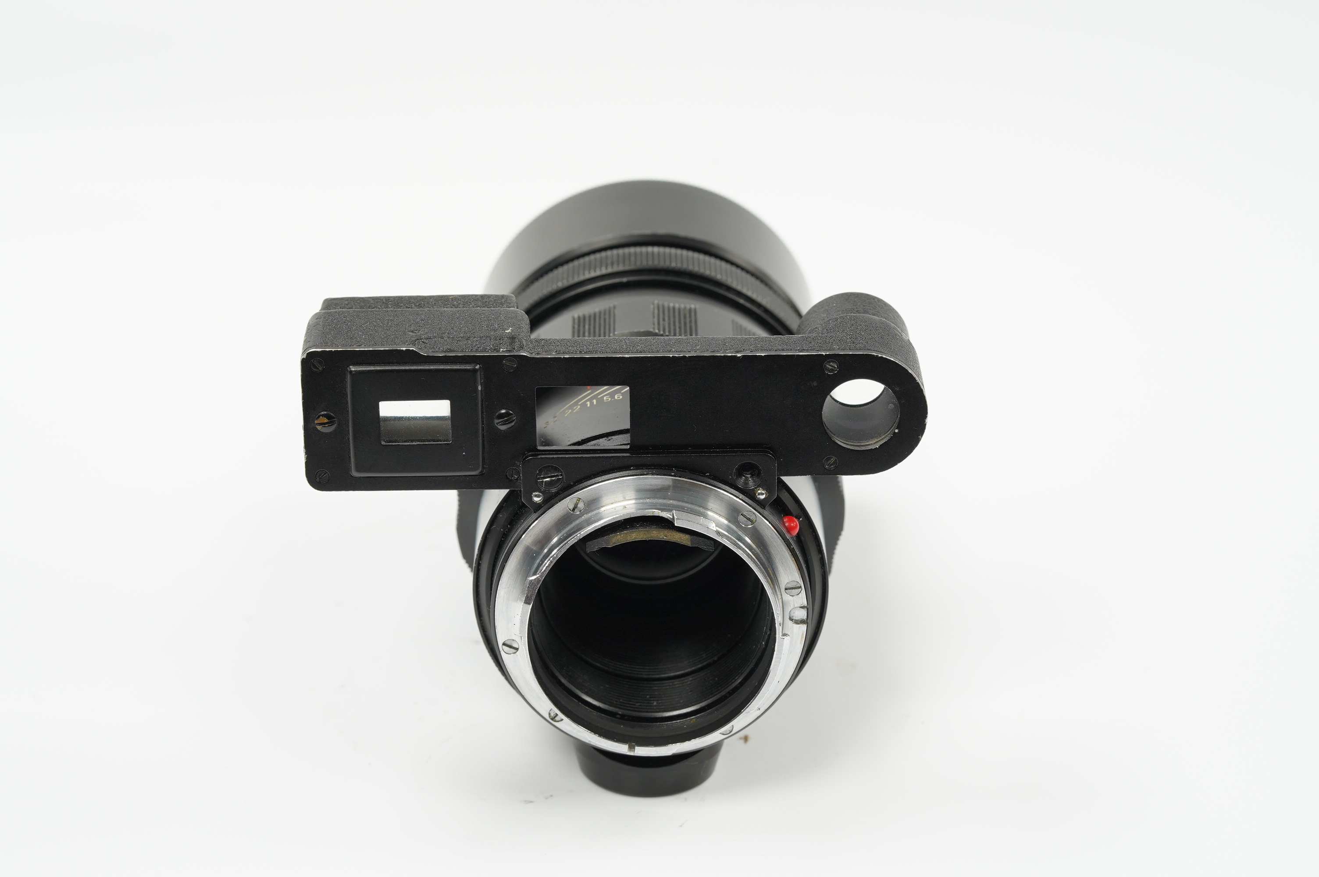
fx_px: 3295
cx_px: 660
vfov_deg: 15.2
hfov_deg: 22.6
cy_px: 438
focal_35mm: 90
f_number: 11
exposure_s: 1/10
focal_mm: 90
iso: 1000
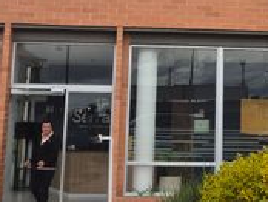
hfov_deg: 21.9
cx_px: 223
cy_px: 0
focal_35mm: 88
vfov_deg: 16.5
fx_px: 682
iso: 25
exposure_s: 1/1560
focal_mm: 5.4
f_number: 1.8
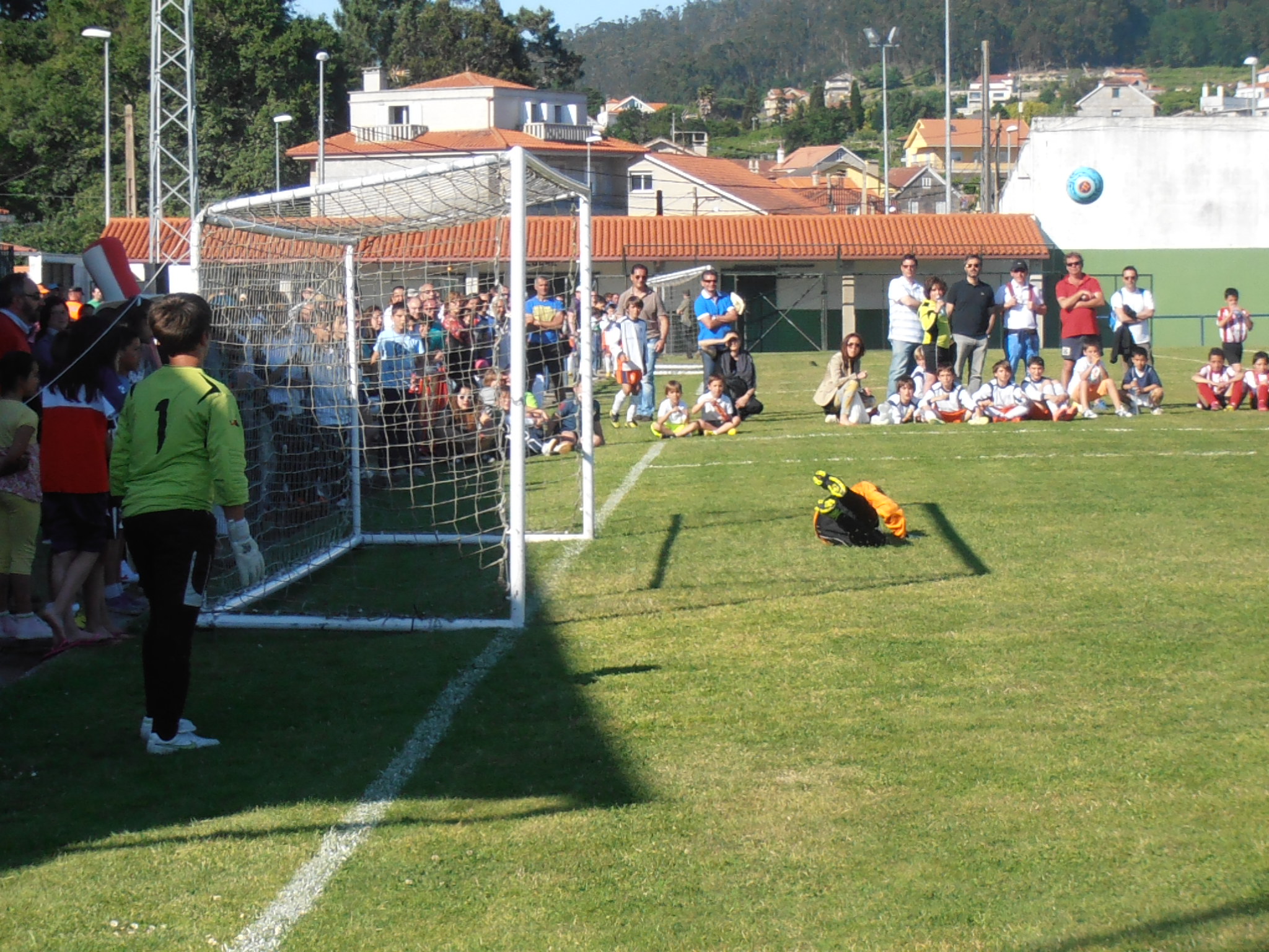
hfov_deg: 17.7
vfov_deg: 13.3
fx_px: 4069
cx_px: 634
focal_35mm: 111
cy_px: 476
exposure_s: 1/1250
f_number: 5.5
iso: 250
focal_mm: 19.64
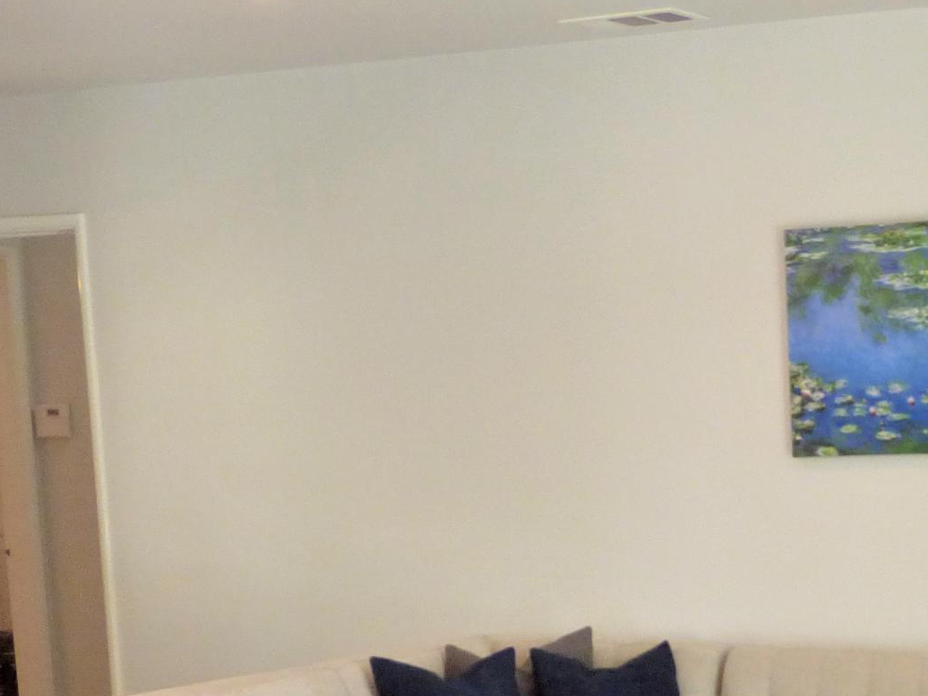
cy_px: 883
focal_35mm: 84
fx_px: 2252
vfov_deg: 16.7
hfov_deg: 22.8
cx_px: 817
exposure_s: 1/50
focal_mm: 5.04
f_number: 3.2
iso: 400
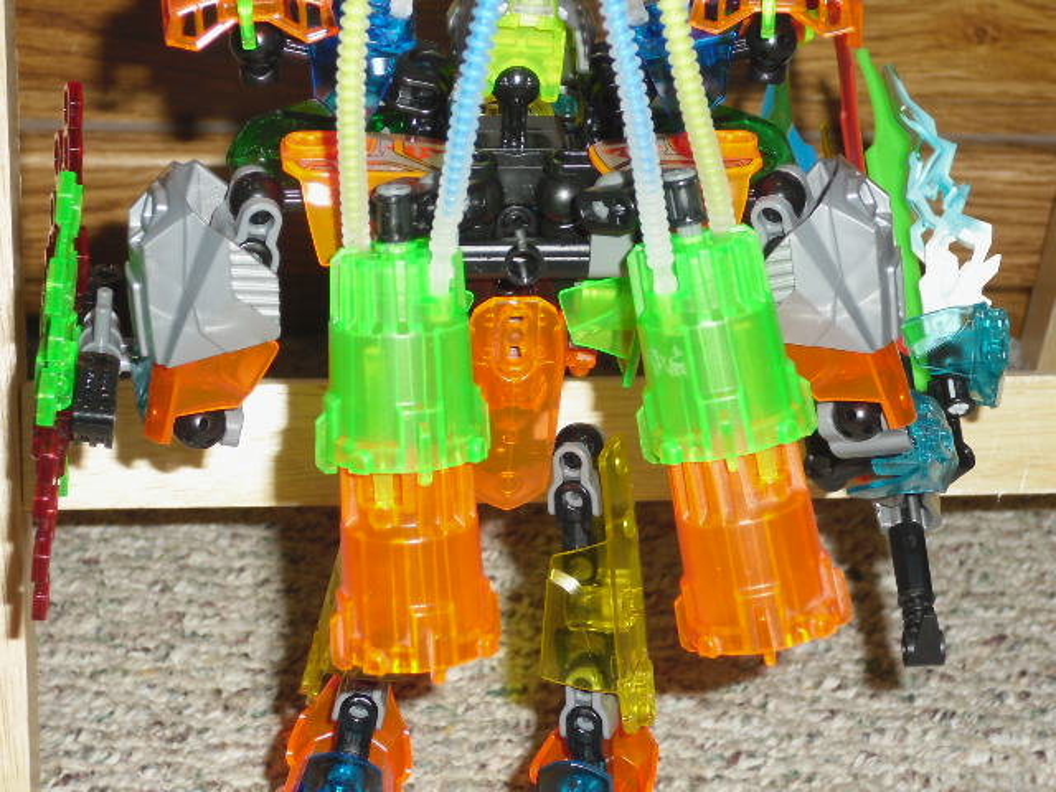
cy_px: 396
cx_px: 528
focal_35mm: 88
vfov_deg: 16.8
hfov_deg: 22.3
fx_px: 2685
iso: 200
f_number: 5.1
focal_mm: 15.7
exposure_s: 1/60
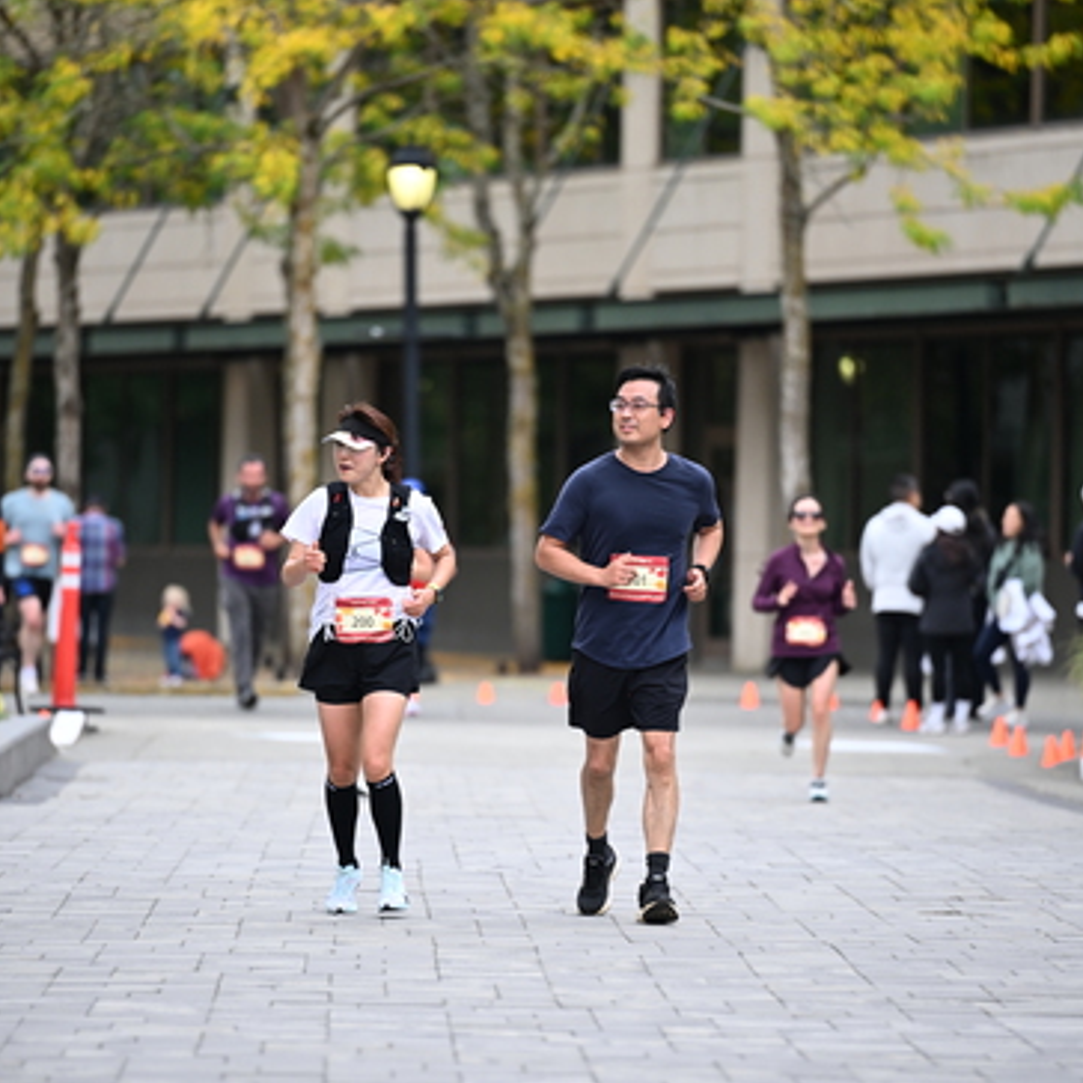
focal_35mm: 257
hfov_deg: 6.8
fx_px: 9097
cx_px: 543
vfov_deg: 6.8
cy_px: 592
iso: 640
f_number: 2.8
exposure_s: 1/2000
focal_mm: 200
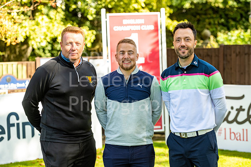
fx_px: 711
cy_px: 84
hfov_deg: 20.0
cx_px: 126
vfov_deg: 13.4
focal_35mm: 102
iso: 200
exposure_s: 1/500
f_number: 4.5
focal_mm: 102
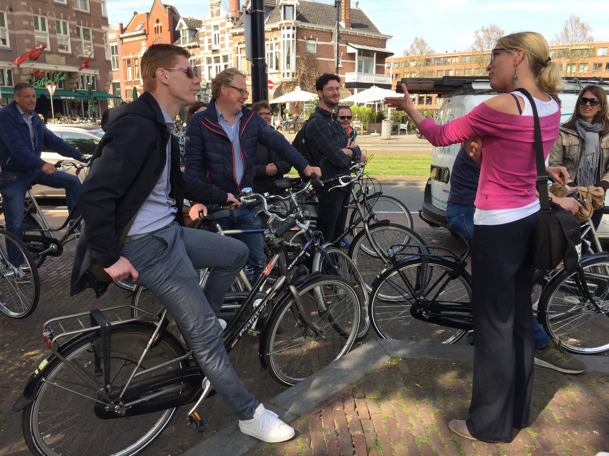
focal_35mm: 29
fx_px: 510
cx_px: 304
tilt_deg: -12.1
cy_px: 228
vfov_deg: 48.2
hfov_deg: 61.7
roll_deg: -0.4
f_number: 2.2
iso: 32
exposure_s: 1/581
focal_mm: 4.15
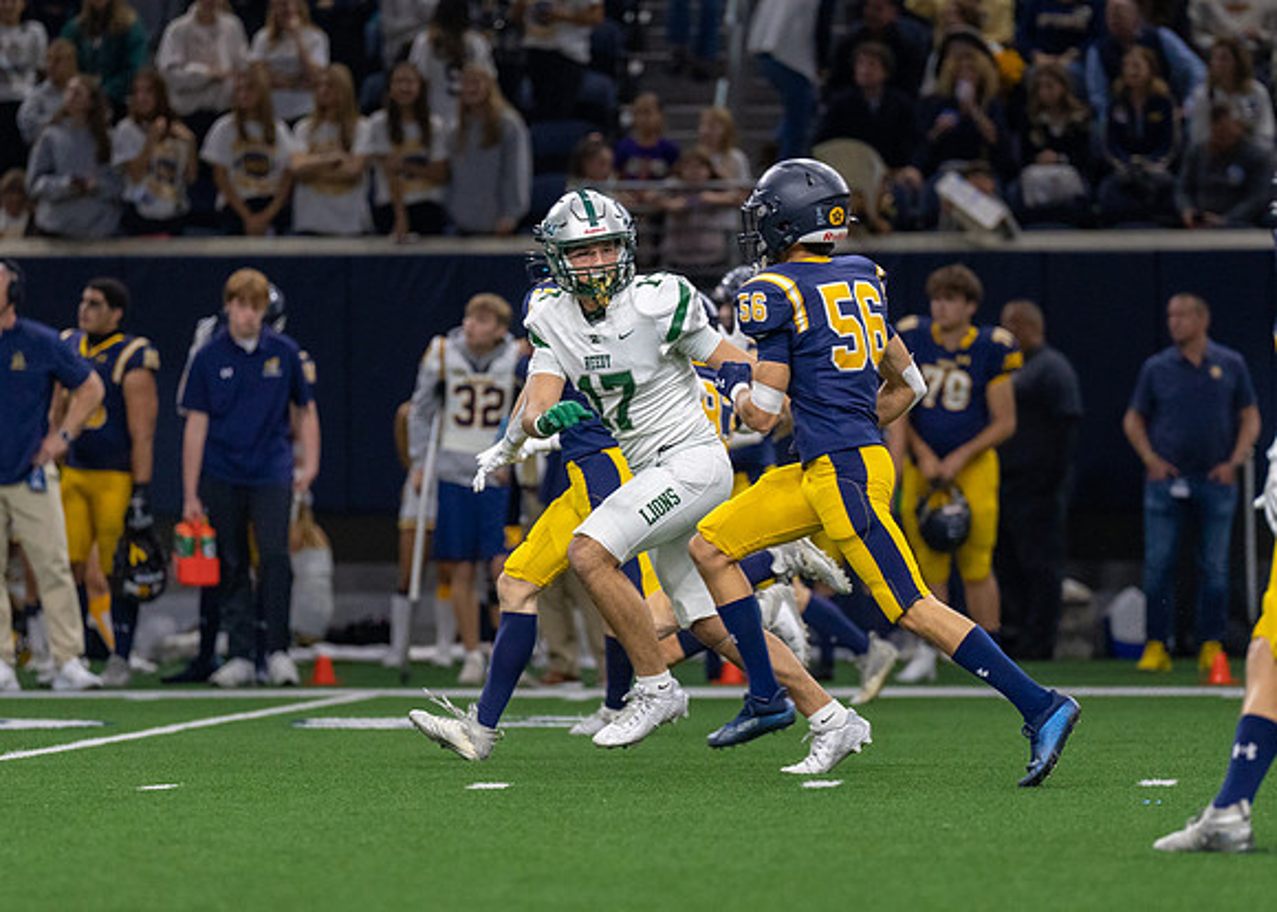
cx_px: 700
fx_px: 11953
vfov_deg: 4.4
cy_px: 536
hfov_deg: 6.1
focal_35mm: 330
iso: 2000
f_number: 2.8
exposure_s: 1/1000
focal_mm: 200
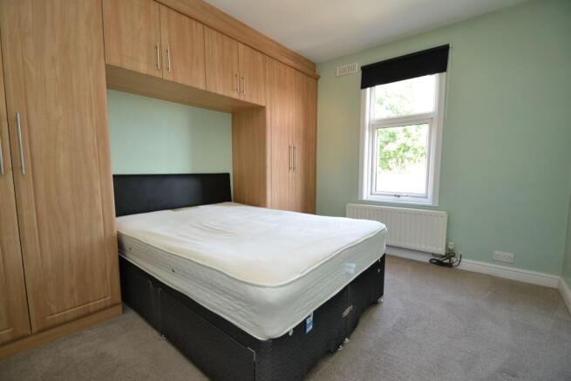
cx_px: 286
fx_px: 238
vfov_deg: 77.4
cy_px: 190
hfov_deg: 100.4
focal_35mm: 15
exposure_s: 1/60
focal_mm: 10
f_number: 3.5
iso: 500
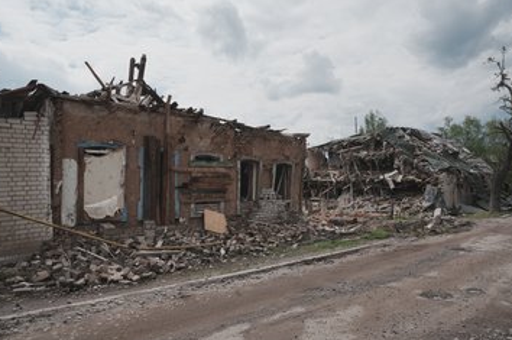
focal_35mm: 26
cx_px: 244
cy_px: 155
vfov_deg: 49.4
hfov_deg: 69.4
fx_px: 369
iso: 200
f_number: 8
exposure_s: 1/1250
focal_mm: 23
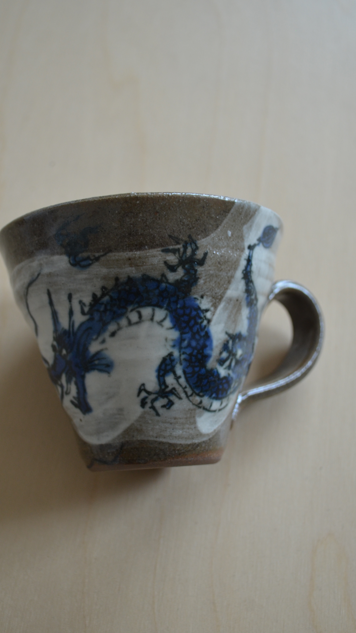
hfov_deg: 23.1
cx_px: 159
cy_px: 309
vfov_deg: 39.9
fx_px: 873
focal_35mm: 52
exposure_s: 1/60
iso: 450
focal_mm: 30
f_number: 4.5
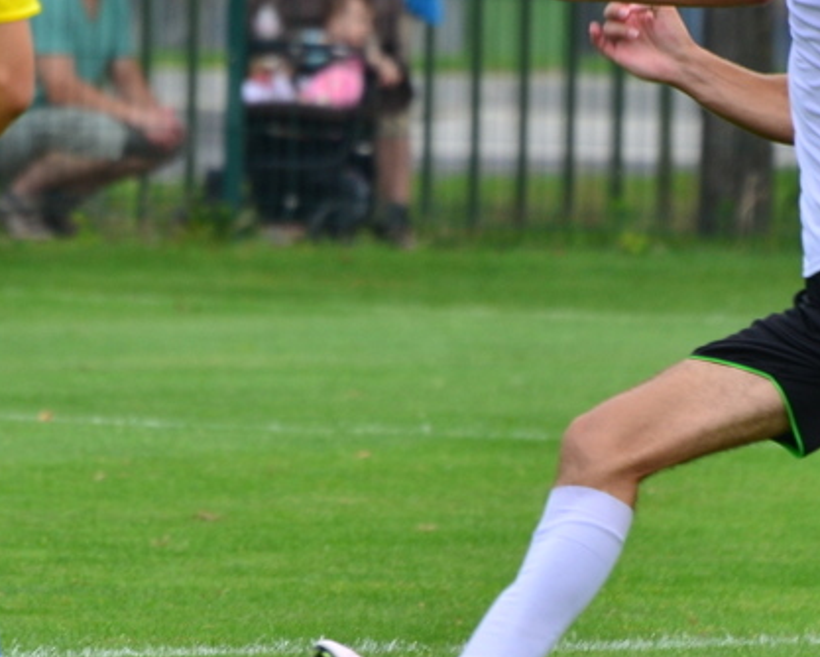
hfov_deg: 1.8
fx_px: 26514
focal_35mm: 1092
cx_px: 498
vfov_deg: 1.4
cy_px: 381
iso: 250
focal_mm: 270
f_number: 5.6
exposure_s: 1/500
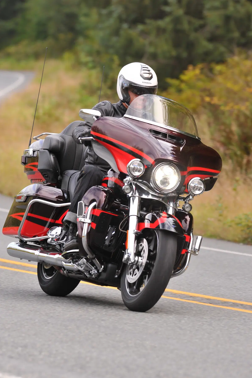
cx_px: 126
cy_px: 189
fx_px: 3161
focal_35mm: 301
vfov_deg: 6.8
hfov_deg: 4.6
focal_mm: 300
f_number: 8
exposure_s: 1/500
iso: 800
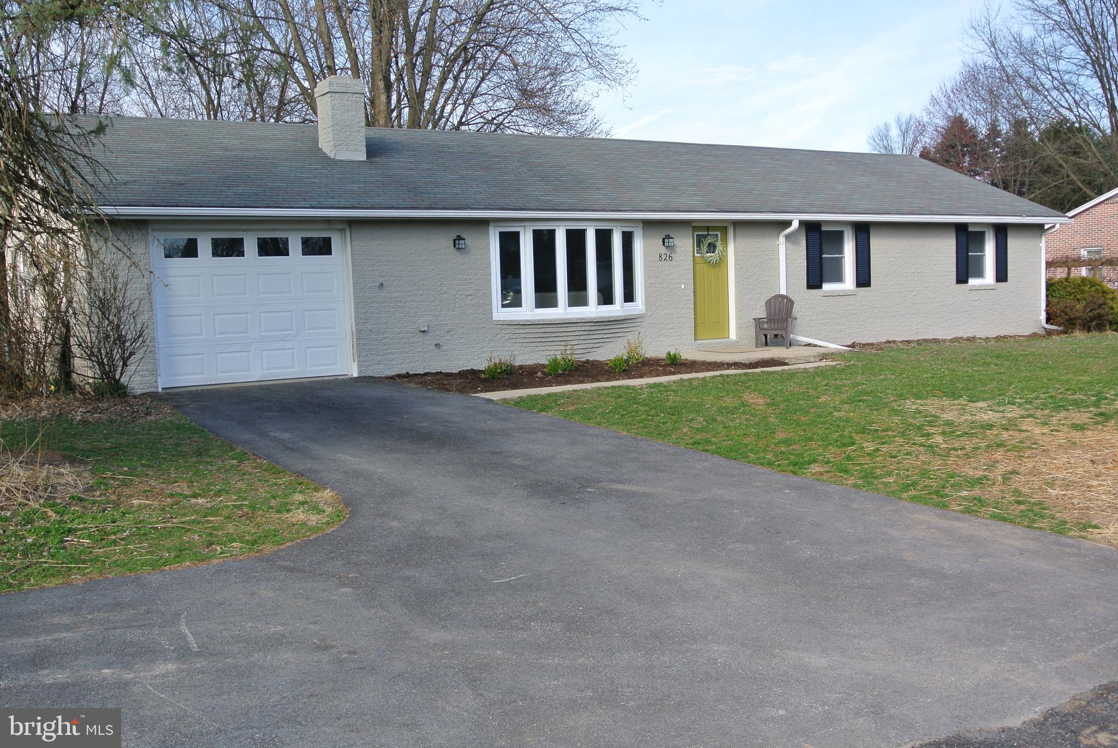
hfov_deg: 51.8
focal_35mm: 37
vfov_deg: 36.0
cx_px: 559
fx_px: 1150
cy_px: 374
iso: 100
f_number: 4.5
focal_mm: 14
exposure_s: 1/400
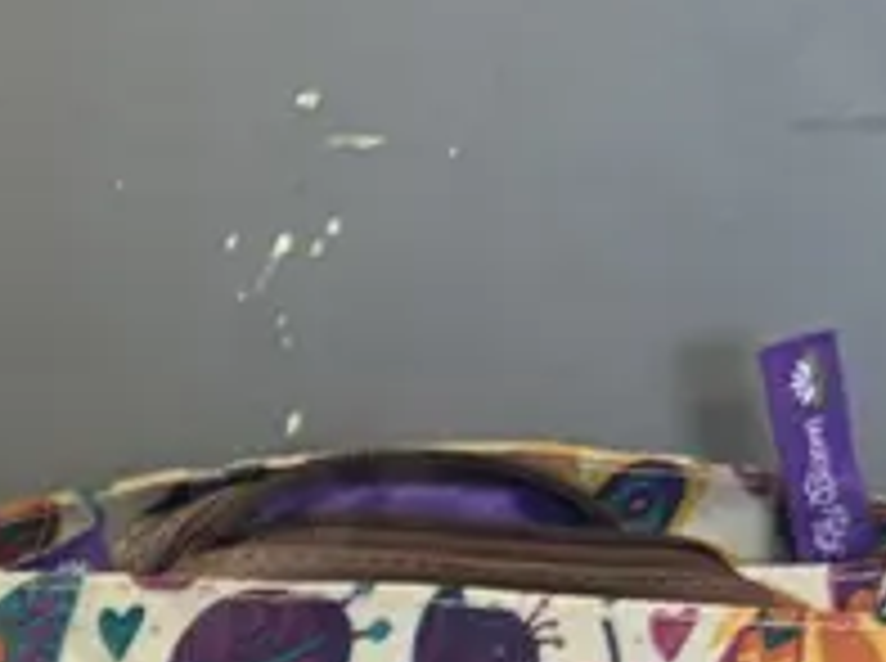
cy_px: 1310
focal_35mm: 125
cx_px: -810
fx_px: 3194
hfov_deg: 13.7
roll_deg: -1.3
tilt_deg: -27.0
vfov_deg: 10.8
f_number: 1.78
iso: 125
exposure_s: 1/100
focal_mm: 6.86
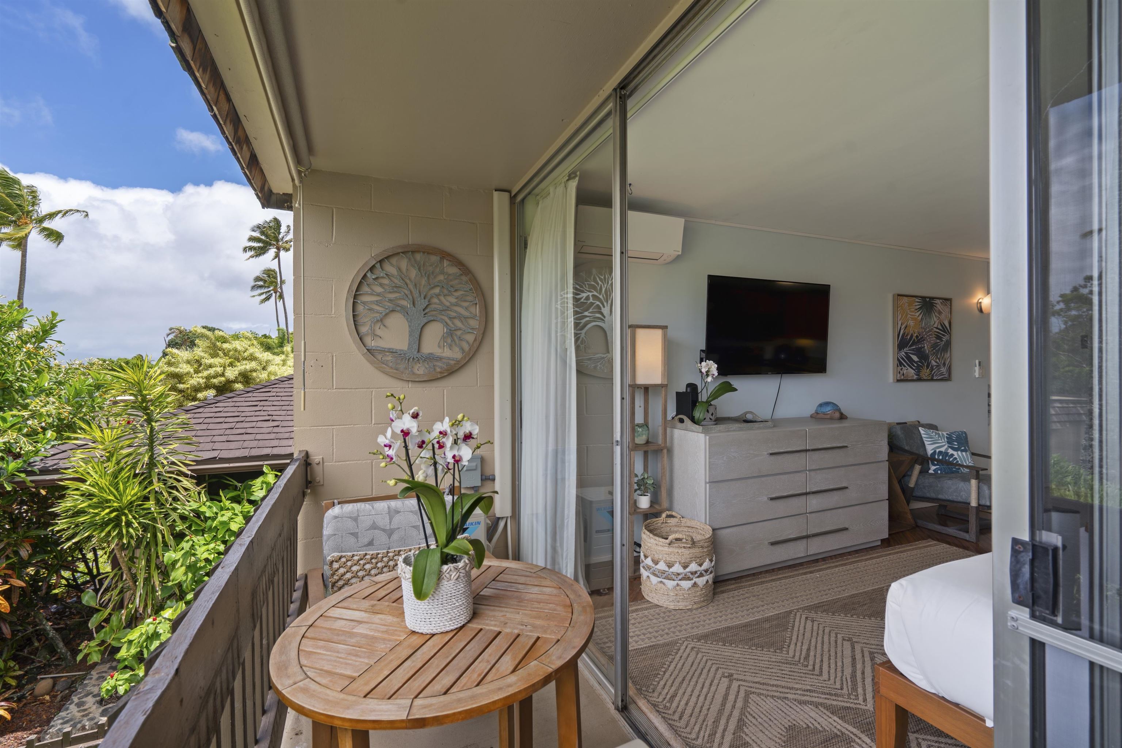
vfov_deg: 73.7
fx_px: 499
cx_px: 561
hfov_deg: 96.7
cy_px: 374
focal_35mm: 16
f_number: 8
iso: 100
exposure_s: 1/13
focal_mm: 16
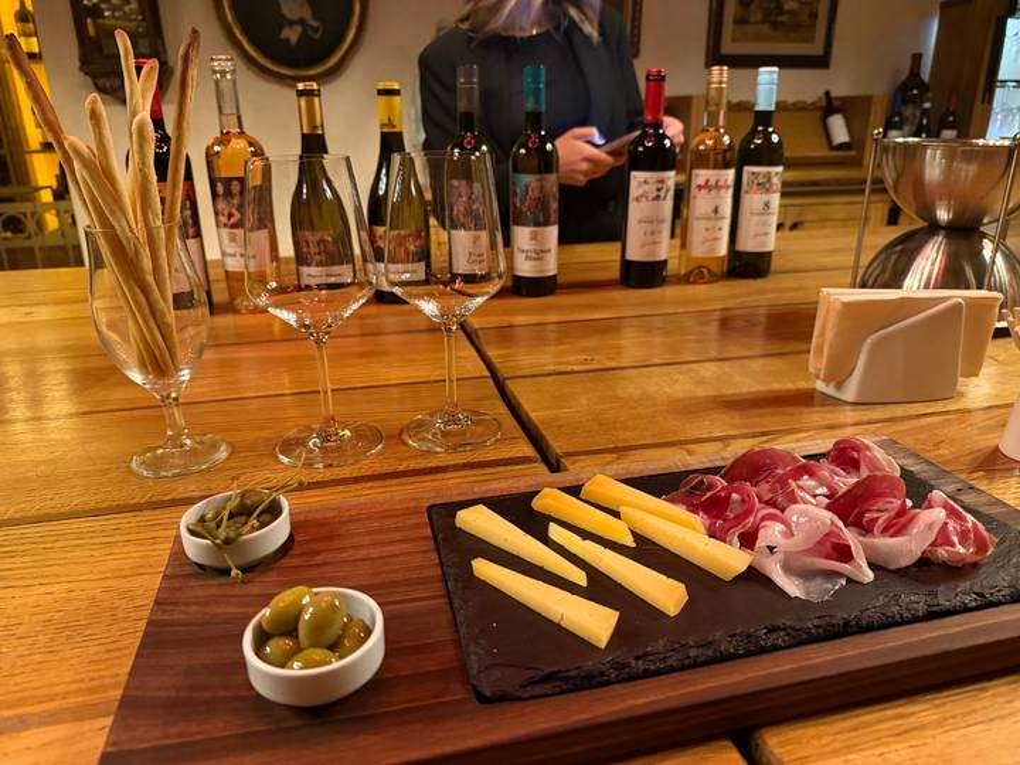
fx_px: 707
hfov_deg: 71.6
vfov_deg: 56.8
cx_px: 510
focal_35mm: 24
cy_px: 382
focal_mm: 6.76
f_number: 1.78
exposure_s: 1/33
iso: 1000
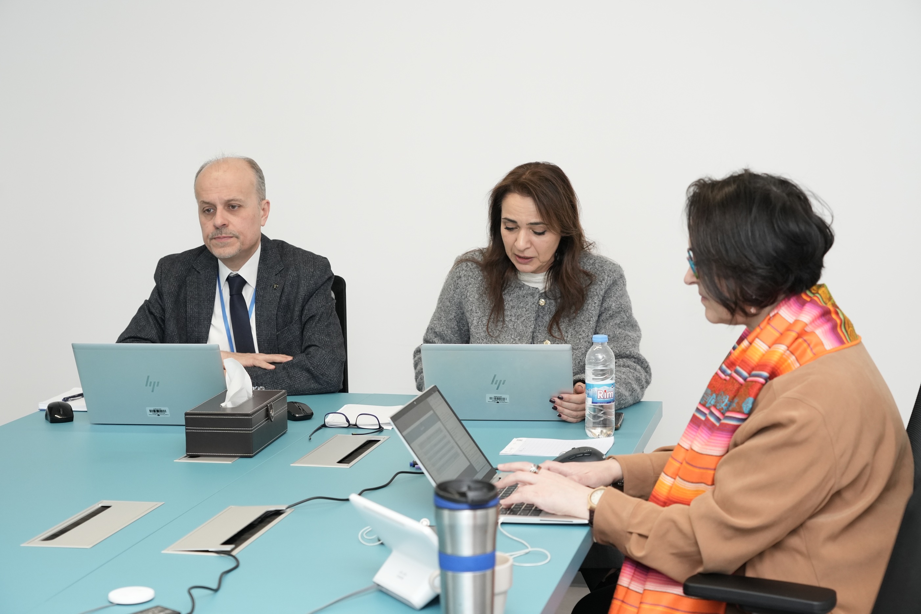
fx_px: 1560
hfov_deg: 32.9
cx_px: 460
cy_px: 307
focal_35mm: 61
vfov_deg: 22.3
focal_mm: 61
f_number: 5
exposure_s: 1/160
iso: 2000
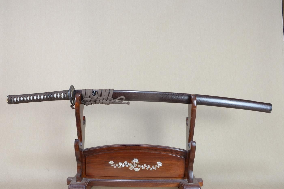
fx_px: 236
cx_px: 142
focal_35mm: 30
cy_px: 94
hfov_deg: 62.0
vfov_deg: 43.5
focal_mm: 20
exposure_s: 1/1.6
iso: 400
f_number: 11
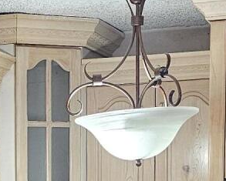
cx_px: -25
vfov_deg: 9.7
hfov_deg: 12.4
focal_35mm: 153
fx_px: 1024
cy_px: 310
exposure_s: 1/120
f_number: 1.7
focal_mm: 6.3
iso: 800
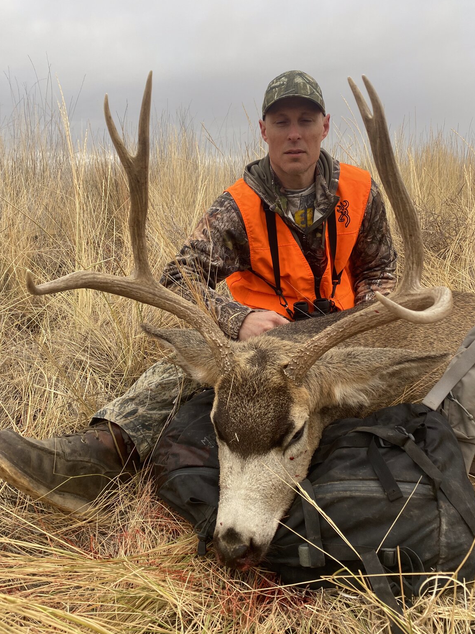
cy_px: 314
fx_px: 494
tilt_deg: -9.3
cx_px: 231
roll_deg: -0.2
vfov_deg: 65.3
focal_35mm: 27
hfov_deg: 51.4
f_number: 1.8
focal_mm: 4.25
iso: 64
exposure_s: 1/121
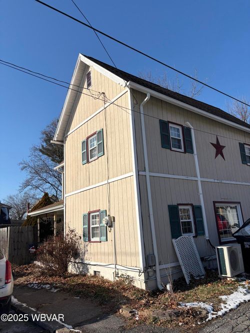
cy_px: 166
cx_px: 125
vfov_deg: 67.3
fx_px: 250
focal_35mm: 26
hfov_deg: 53.0
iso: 64
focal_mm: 5.96
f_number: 1.6
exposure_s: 1/7813
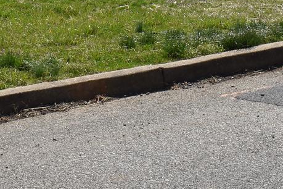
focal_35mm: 174
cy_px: -129
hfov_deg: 11.8
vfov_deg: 7.7
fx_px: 1368
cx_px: 138
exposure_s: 1/200
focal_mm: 26
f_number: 13
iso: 100
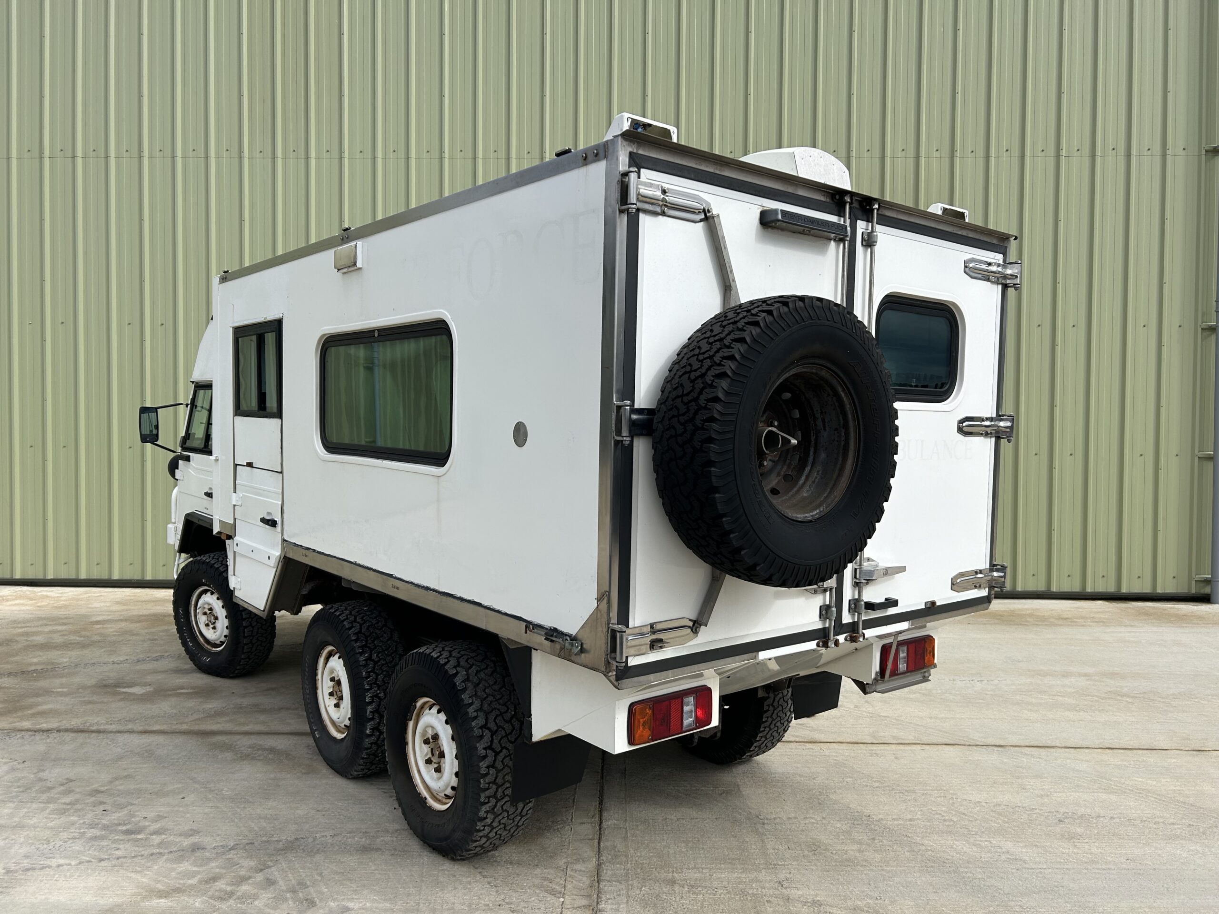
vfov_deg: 53.1
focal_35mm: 26
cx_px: 610
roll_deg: +0.2
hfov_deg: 67.3
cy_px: 457
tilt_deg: -1.1
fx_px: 916
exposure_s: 1/3460
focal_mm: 5.7
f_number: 1.5
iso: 50
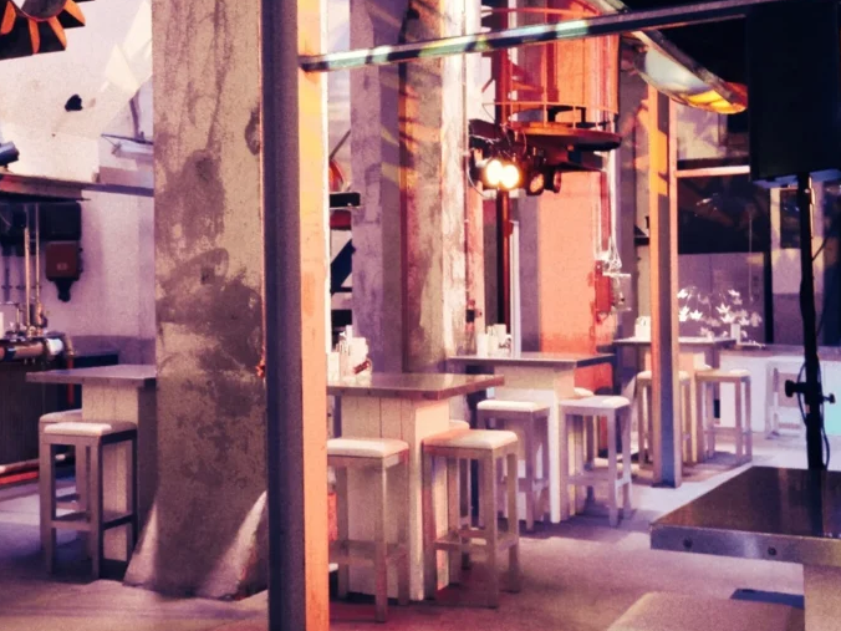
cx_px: 305
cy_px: 281
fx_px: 1215
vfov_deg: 29.1
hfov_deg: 37.9
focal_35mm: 50
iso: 400
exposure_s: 1/20
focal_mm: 4.12
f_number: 2.4
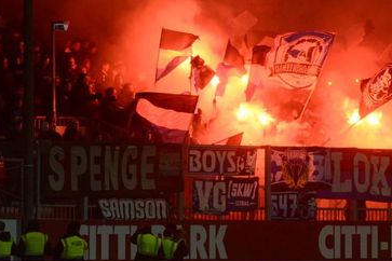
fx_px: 3721
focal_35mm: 342
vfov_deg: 4.0
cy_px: 119
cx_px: 302
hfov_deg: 6.0
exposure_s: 1/500
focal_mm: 145
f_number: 13
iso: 1250
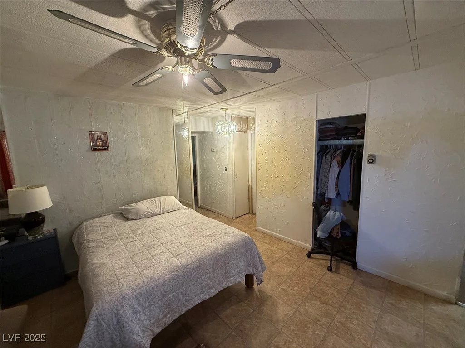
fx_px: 188
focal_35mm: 14
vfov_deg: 85.7
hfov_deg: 102.1
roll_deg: +2.3
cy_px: 174
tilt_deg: -7.3
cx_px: 232
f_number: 2.2
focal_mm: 2.22
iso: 250
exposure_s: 1/60
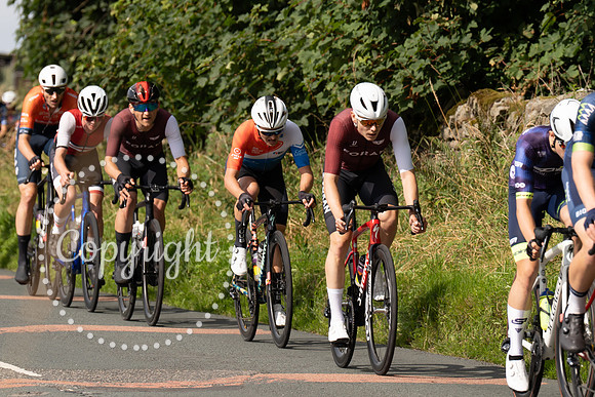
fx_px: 5826
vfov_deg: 3.9
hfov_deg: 5.8
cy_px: 96
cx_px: 376
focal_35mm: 352
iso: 100
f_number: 4.5
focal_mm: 180
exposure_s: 1/800
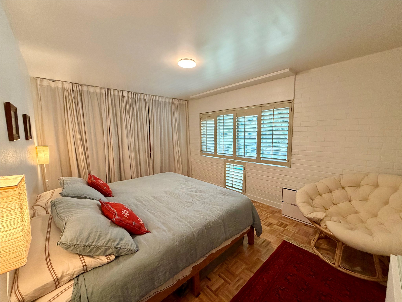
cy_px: 151
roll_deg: +2.5
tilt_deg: -6.1
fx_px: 163
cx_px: 201
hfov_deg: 102.1
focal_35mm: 14
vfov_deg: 85.7
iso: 320
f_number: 2.2
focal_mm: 2.22
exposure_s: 1/60
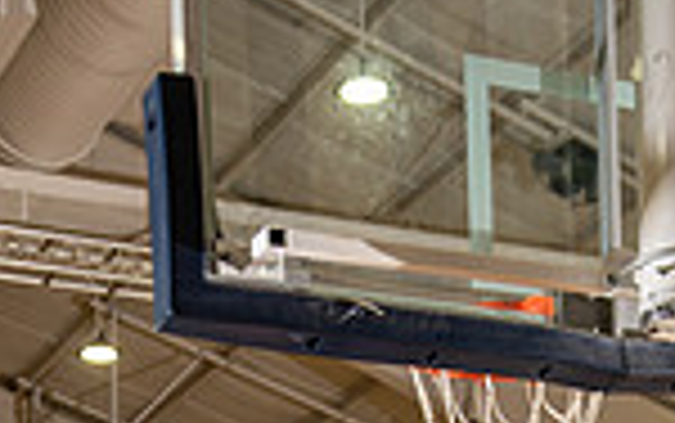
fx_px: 2246
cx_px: 351
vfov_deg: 9.6
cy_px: 986
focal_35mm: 122
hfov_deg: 17.1
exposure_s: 1/250
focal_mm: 40
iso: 400
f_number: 4
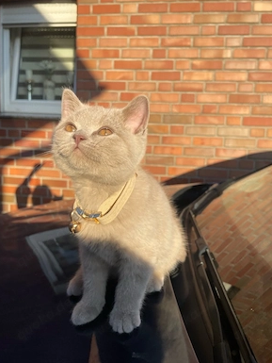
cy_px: 182
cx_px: 136
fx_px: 283
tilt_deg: -5.1
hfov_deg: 51.4
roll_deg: -2.6
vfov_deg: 65.3
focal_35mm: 27
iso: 32
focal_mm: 4.2
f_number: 1.6
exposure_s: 1/1916
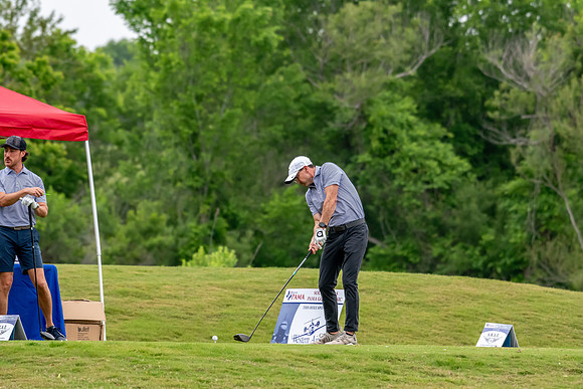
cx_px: 292
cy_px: 194
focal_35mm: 435
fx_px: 7046
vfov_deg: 3.2
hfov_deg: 4.7
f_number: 5.6
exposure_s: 1/2000
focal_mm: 290
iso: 1800
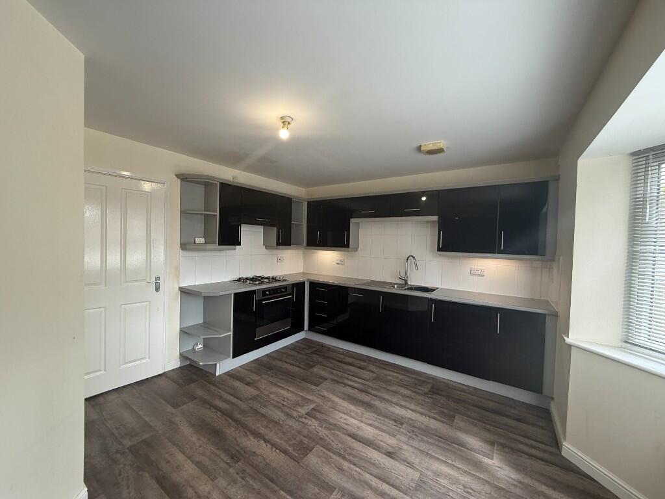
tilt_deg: +0.1
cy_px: 250
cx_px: 332
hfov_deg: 102.1
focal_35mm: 14
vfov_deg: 85.7
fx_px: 269
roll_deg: -1.9
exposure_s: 1/100
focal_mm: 2.22
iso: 125
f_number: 2.2
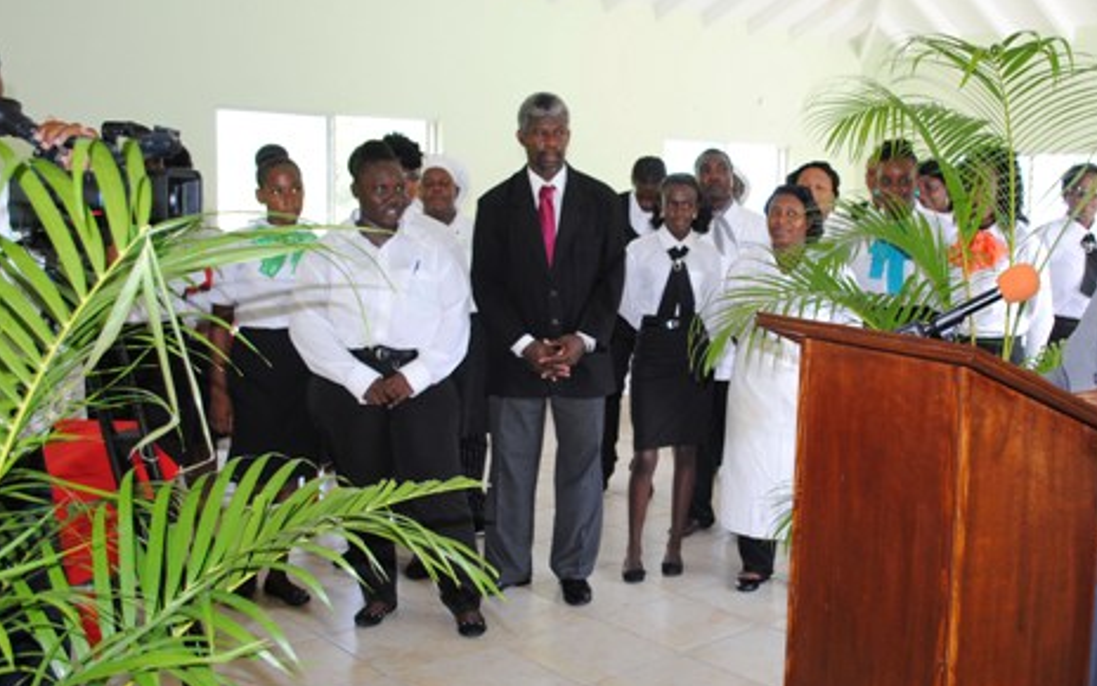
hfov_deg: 51.1
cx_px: 674
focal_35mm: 38
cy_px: 334
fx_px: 1136
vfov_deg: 33.6
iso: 200
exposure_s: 1/60
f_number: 3.5
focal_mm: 18
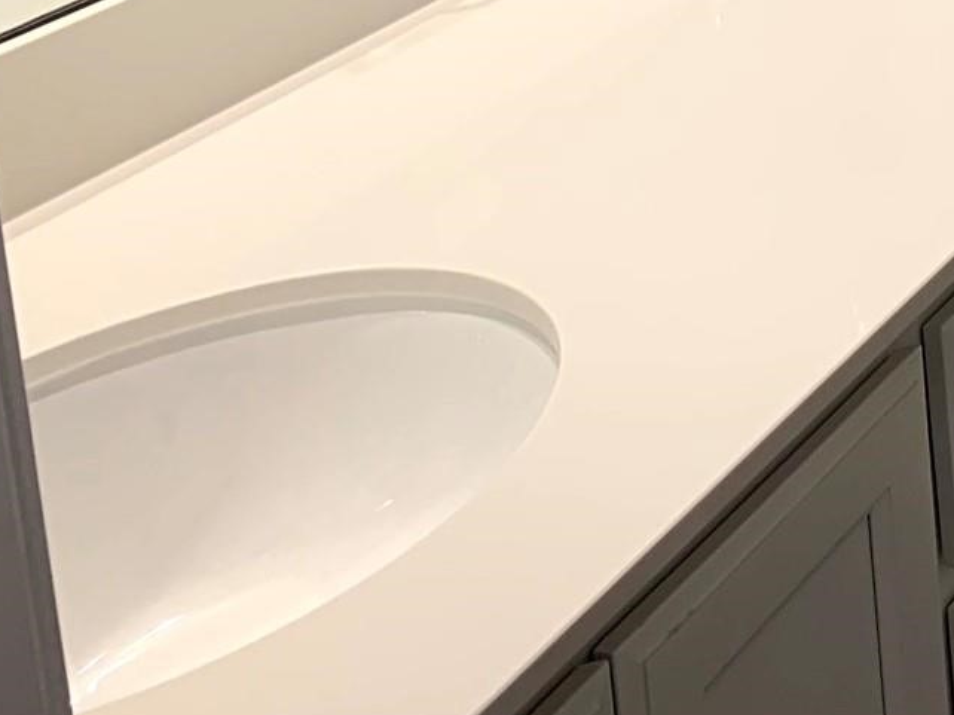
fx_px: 2287
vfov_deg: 16.1
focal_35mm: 83
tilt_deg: -10.1
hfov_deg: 20.3
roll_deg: +1.2
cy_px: -404
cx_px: 1430
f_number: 1.8
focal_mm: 4.25
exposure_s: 1/60
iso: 64
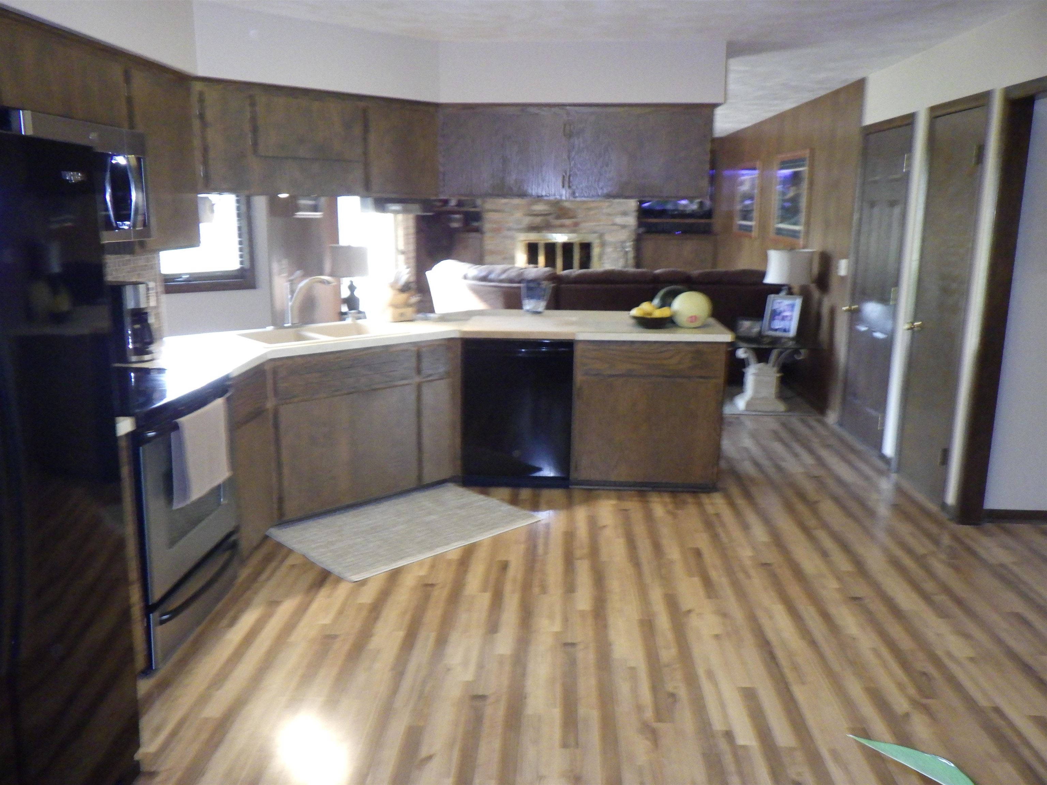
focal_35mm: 28
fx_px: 847
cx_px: 524
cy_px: 392
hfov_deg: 63.4
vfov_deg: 49.7
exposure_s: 1/40
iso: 800
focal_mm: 5
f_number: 3.5
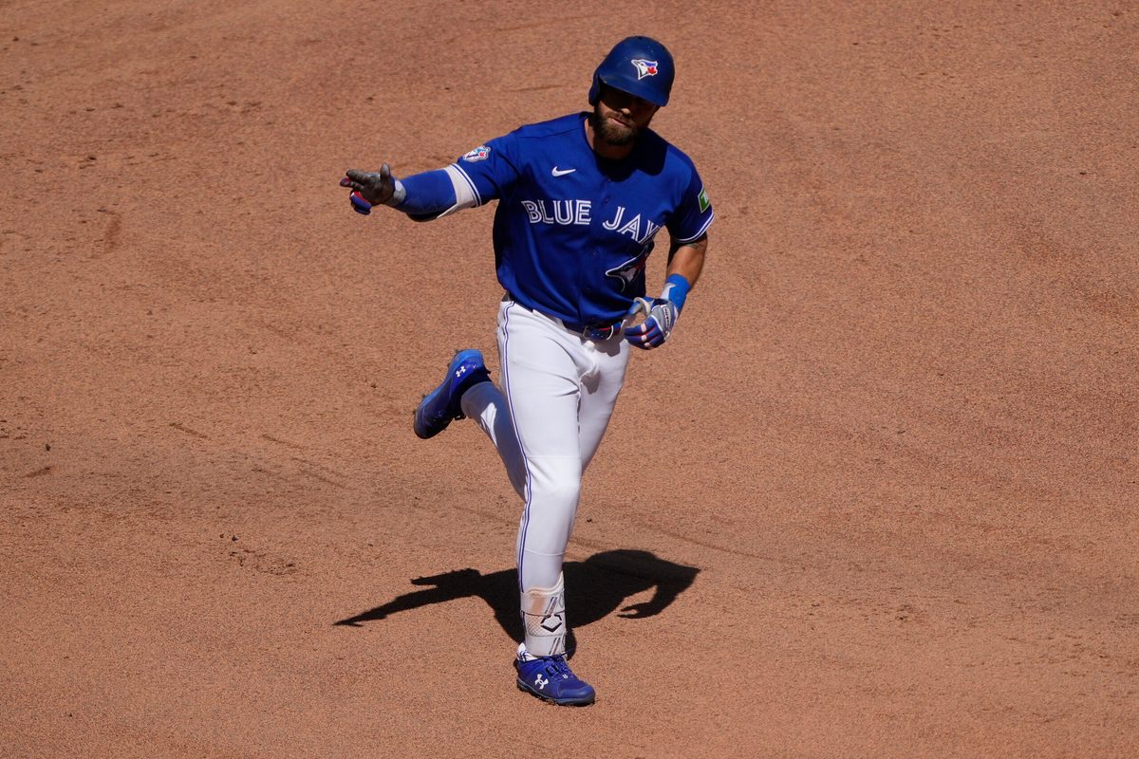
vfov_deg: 2.5
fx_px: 17716
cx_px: 570
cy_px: 380
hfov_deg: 3.7
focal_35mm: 560
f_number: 4
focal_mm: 560
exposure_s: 1/5000
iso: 250
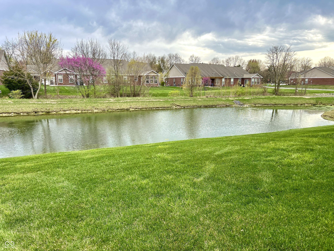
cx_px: 167
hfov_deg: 67.3
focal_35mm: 26
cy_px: 126
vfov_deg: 53.1
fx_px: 251
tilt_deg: -10.5
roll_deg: +0.3
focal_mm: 5.7
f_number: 1.5
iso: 50
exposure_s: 1/1266
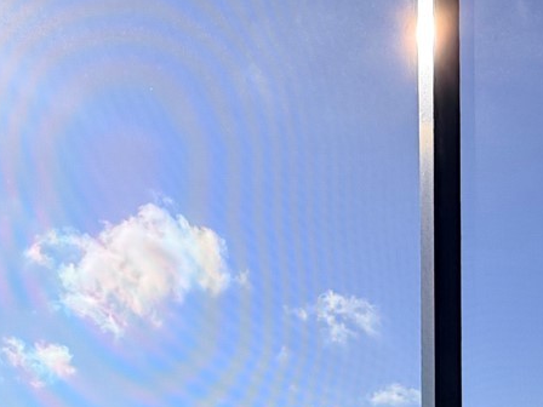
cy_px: 569
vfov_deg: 24.3
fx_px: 784
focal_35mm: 50
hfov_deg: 38.2
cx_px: 259
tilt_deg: +0.0
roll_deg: +0.8
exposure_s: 1/1189
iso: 20
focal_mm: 2.22
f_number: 2.2
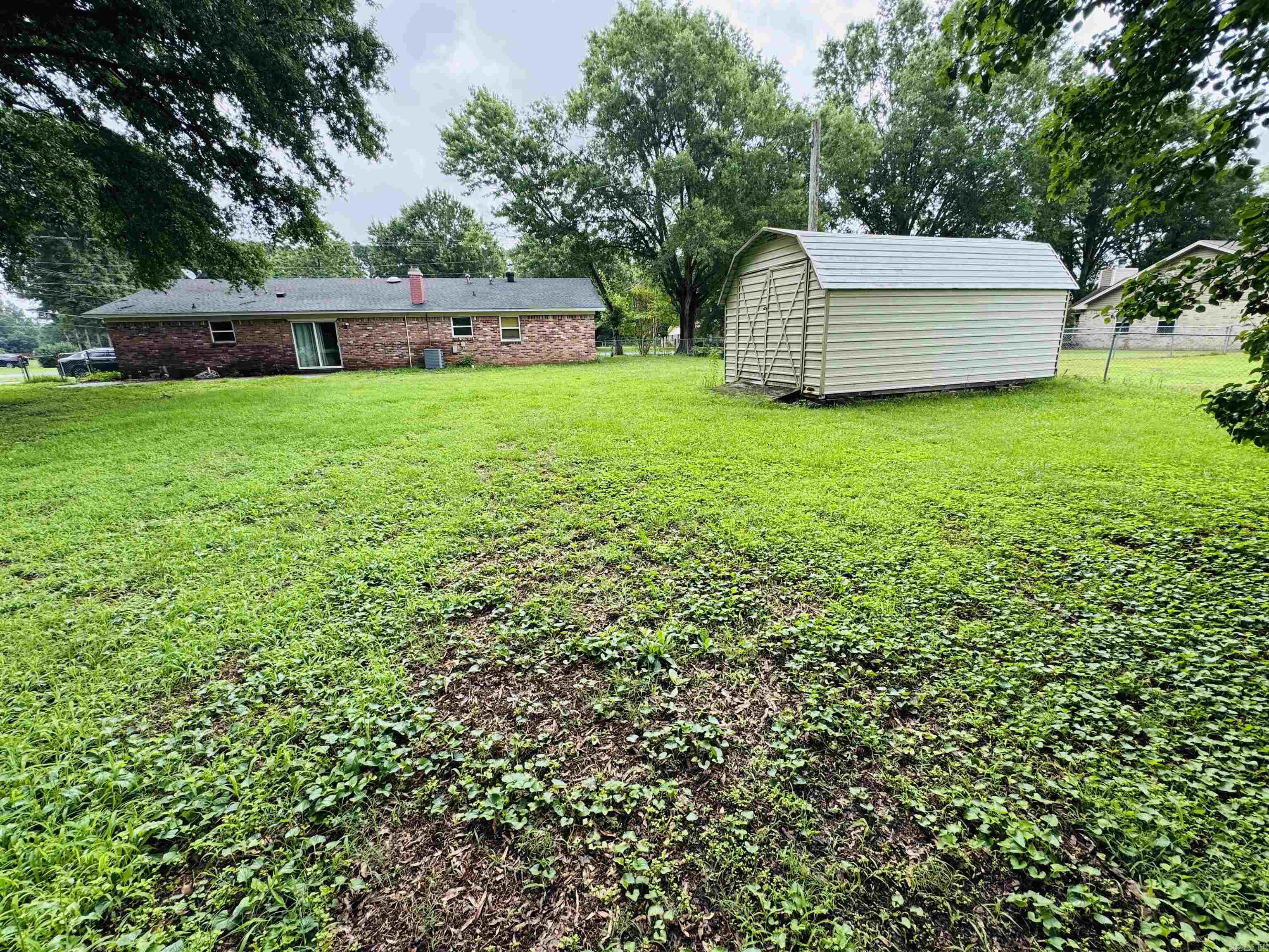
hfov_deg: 102.1
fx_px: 513
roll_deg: +1.4
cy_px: 476
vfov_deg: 85.7
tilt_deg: -13.9
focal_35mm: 14
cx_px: 634
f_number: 2.2
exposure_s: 1/373
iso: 40
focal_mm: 2.22
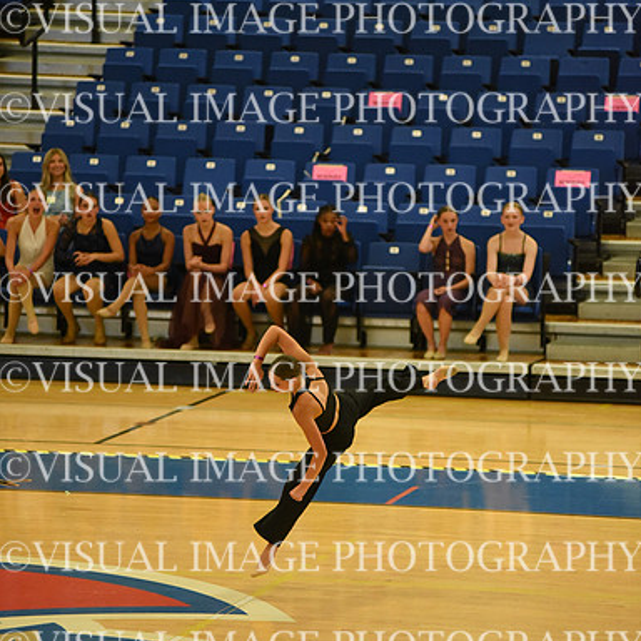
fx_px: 5384
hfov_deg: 6.8
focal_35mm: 257
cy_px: 332
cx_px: 321
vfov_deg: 6.8
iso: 8000
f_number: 2.8
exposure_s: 1/1000
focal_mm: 200
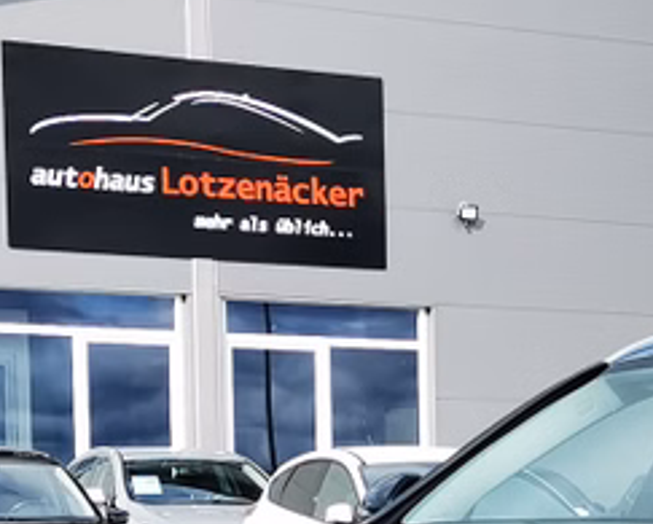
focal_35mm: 138
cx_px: 728
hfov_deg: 13.6
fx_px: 2670
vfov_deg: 10.9
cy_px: 720
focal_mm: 5.58
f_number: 1.8
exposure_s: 1/1733
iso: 50
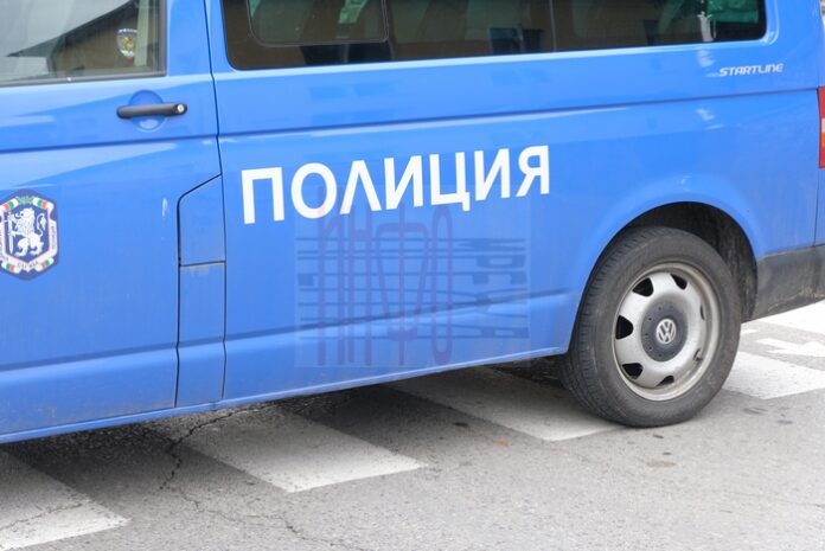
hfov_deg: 27.0
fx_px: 1720
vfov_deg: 18.2
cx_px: 412
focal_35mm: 75
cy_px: 276
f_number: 5.6
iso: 800
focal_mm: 50
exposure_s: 1/450
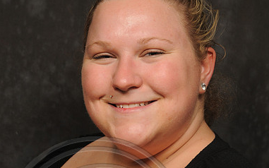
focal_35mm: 209
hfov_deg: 10.0
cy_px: 107
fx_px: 1532
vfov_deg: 6.3
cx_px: 134
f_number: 7.1
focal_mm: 90
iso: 200
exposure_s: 1/100
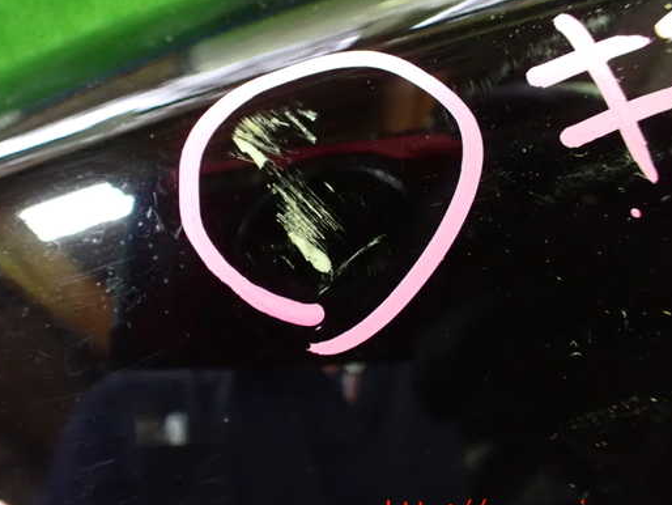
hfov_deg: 52.4
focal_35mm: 35
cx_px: 289
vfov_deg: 40.7
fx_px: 680
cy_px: 235
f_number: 2.3
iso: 1600
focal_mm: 5.4
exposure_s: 1/30
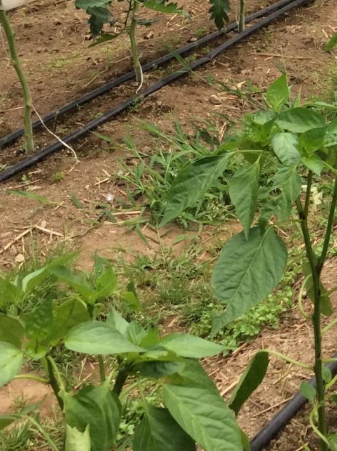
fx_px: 1171
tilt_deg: -18.9
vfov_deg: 21.2
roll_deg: +4.1
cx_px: 374
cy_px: 26
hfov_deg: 15.9
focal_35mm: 90
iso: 40
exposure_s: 1/60
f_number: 2.4
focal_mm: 3.3
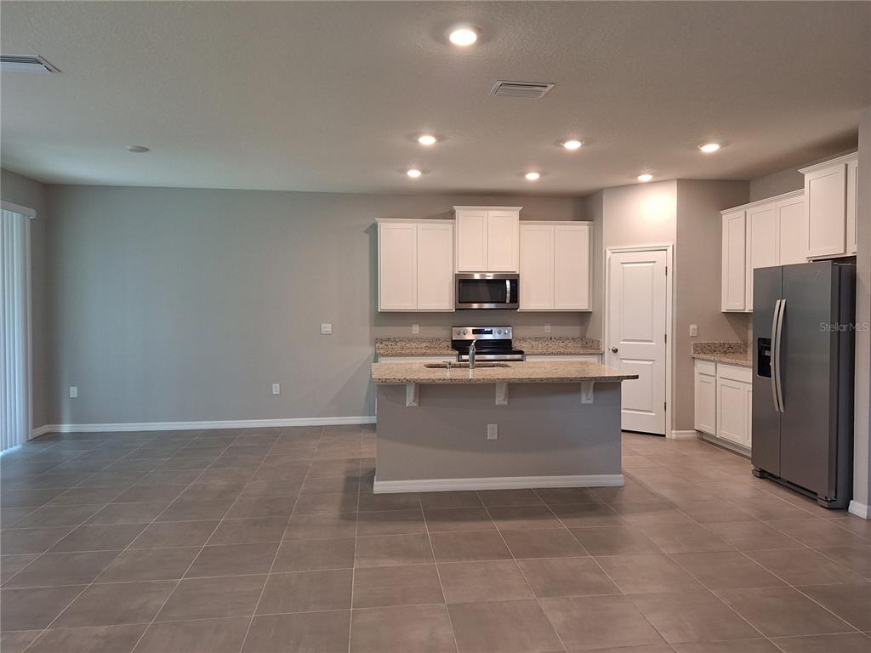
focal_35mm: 23
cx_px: 436
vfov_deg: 58.9
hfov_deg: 73.9
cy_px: 326
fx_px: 579
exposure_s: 1/40
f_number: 1.8
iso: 100
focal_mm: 5.54
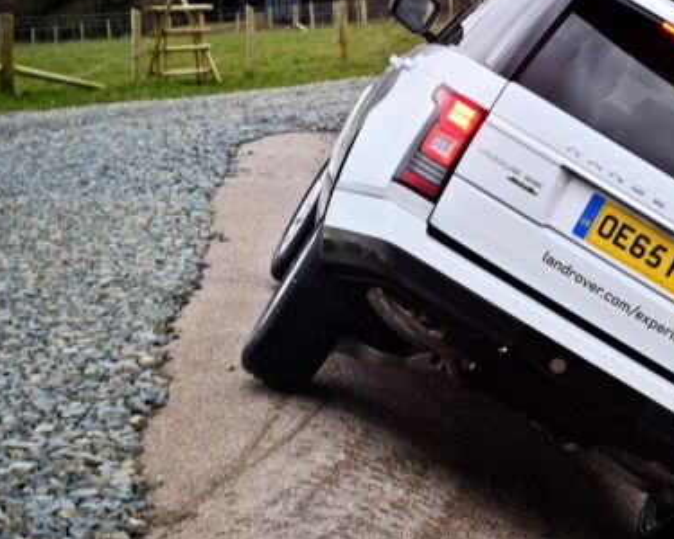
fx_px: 2294
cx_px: 527
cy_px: 265
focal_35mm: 115
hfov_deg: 16.6
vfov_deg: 13.4
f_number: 13
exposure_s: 1/40
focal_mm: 48
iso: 200
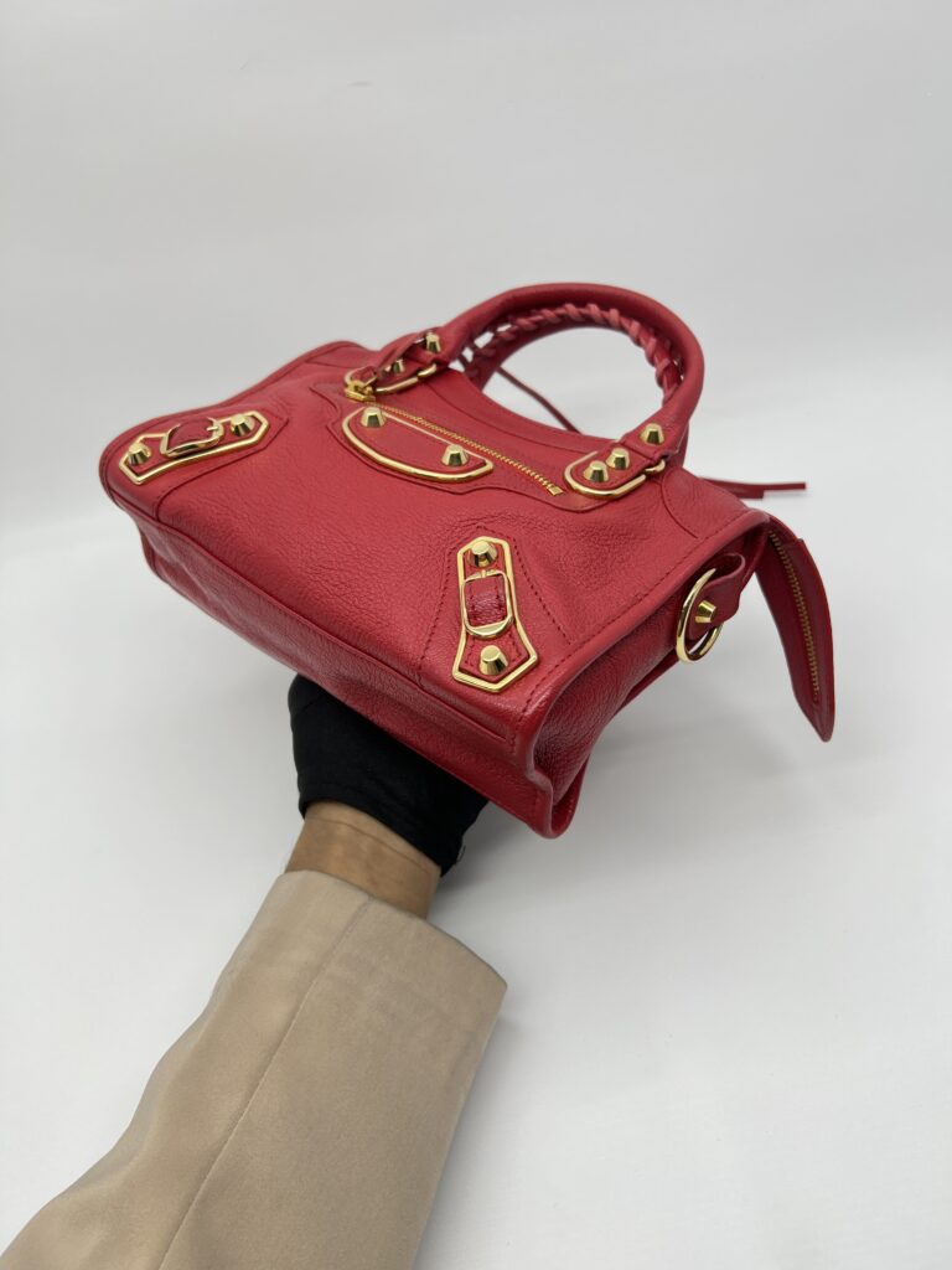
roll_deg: +10.6
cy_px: 635
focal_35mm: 26
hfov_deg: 53.1
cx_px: 476
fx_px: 953
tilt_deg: -41.7
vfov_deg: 67.3
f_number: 1.5
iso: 32
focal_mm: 5.7
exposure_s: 1/105
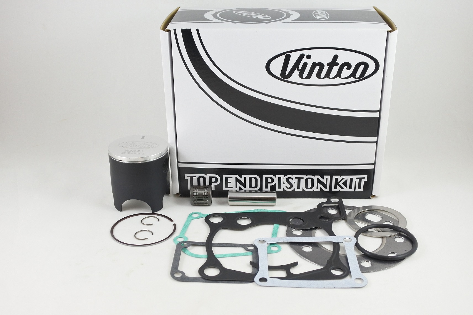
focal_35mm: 38
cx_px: 236
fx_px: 499
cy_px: 158
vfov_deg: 35.1
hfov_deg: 50.7
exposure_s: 1/125
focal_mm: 14.3
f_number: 4
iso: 560
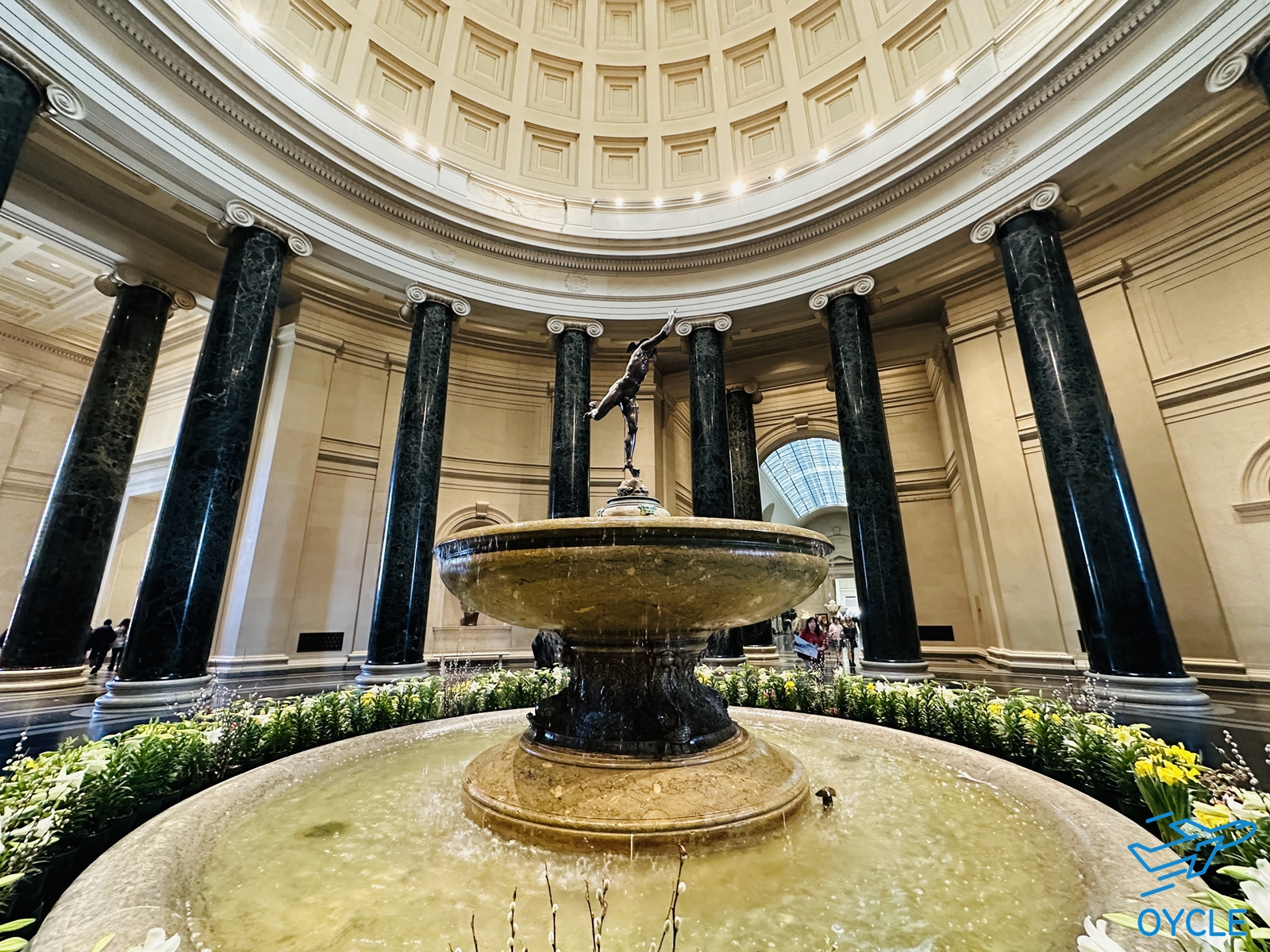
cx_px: 635
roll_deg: +0.4
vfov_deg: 85.7
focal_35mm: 14
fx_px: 514
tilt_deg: +14.5
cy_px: 476
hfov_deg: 102.1
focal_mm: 2.22
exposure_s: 1/60
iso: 1000
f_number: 2.2
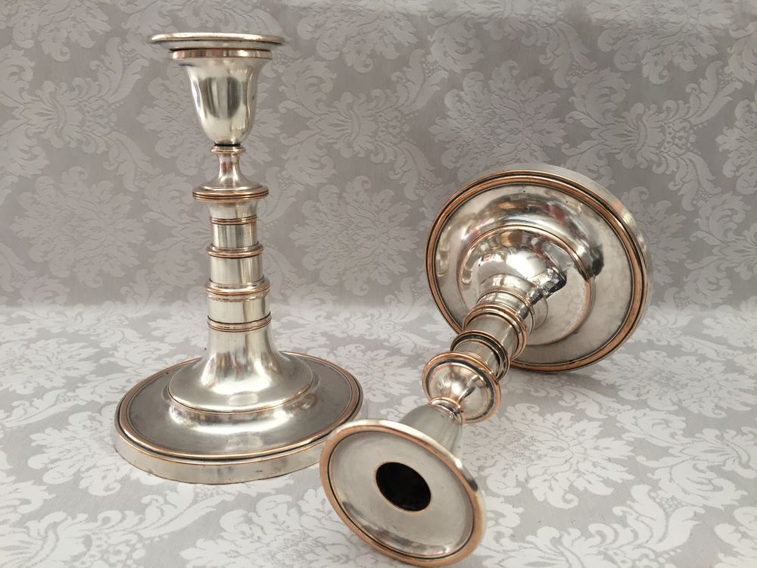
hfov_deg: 61.7
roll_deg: -1.5
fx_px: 634
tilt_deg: -17.3
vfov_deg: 48.2
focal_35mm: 29
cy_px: 284
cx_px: 378
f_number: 2.2
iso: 100
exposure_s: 1/33
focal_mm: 4.15
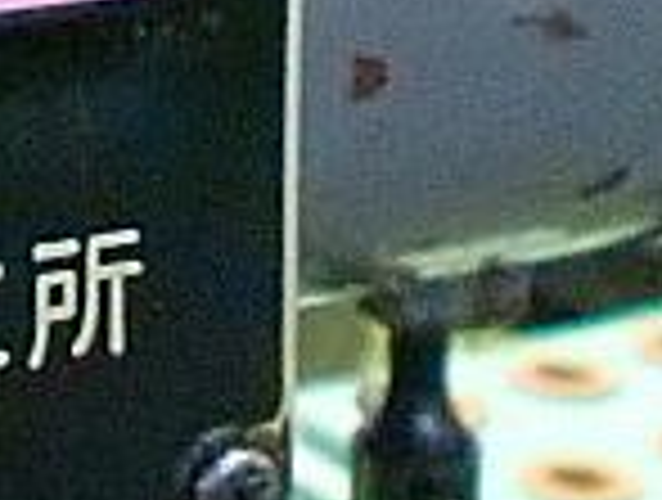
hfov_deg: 12.6
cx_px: -149
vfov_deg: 9.4
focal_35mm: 152
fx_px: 2914
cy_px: -324
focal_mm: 6.3
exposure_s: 1/40
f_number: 3.1
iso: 1600
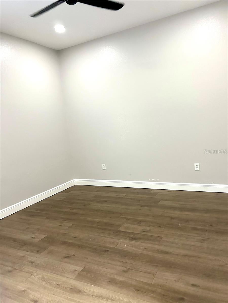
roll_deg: +5.1
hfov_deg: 53.1
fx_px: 228
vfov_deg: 67.3
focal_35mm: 26
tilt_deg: -7.3
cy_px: 152
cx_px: 114
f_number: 1.5
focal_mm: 5.7
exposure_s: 1/60
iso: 500
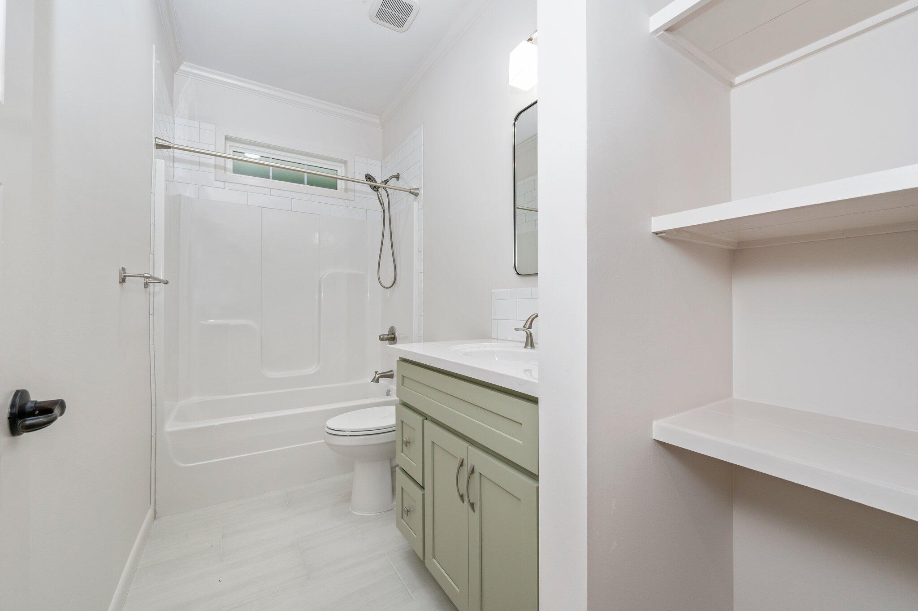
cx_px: 459
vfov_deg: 81.1
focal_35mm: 14
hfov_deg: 104.3
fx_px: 357
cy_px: 306
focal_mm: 14
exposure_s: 1/60
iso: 320
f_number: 9
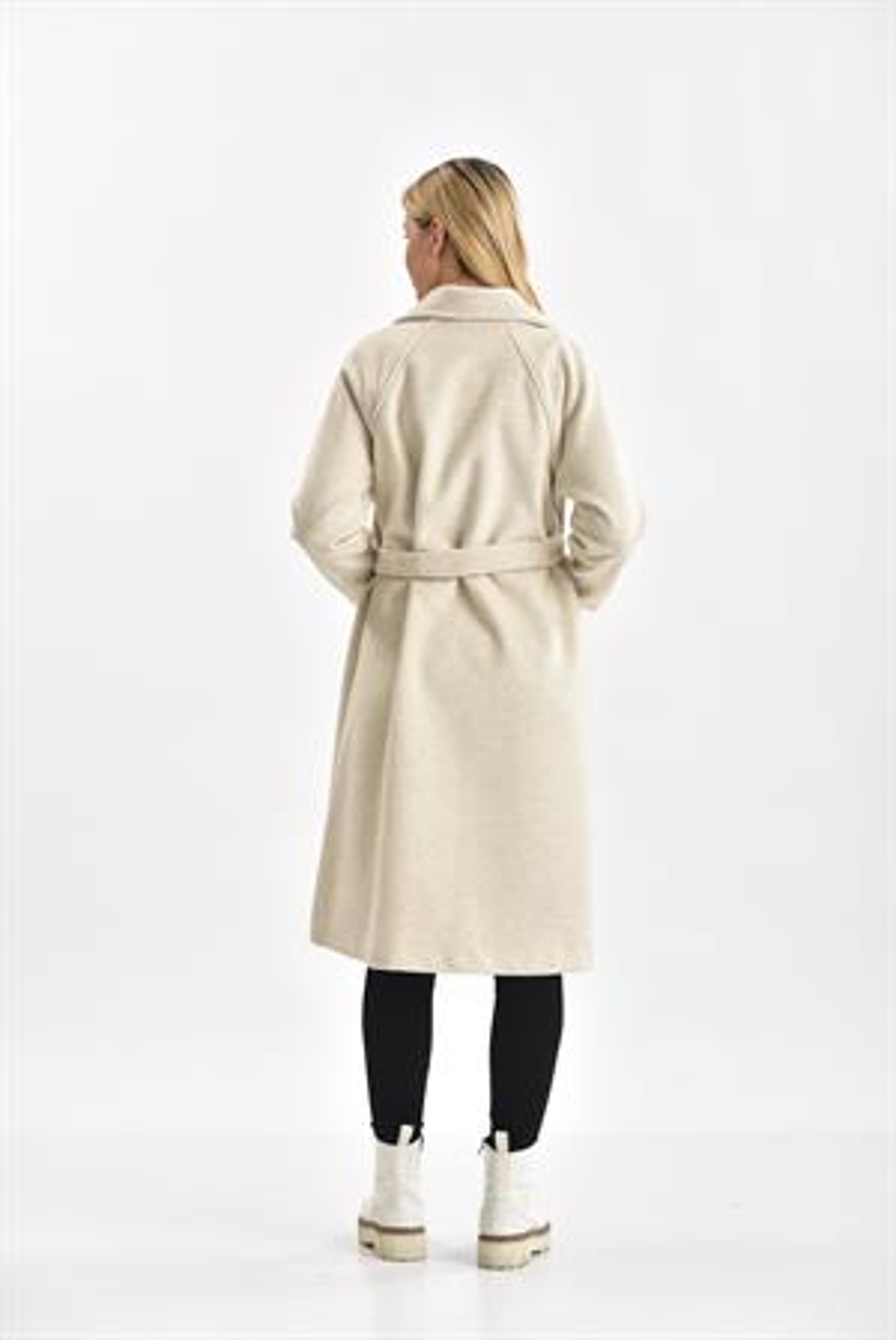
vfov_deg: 27.0
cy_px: 670
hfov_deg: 18.2
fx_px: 2795
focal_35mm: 75
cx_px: 448
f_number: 6.3
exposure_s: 1/160
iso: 100
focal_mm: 75
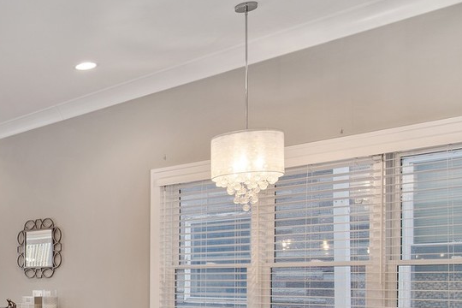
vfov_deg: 28.6
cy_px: 281
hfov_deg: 31.9
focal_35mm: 45
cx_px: -154
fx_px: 577
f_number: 8
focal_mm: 15
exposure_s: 1/2.5
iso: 200
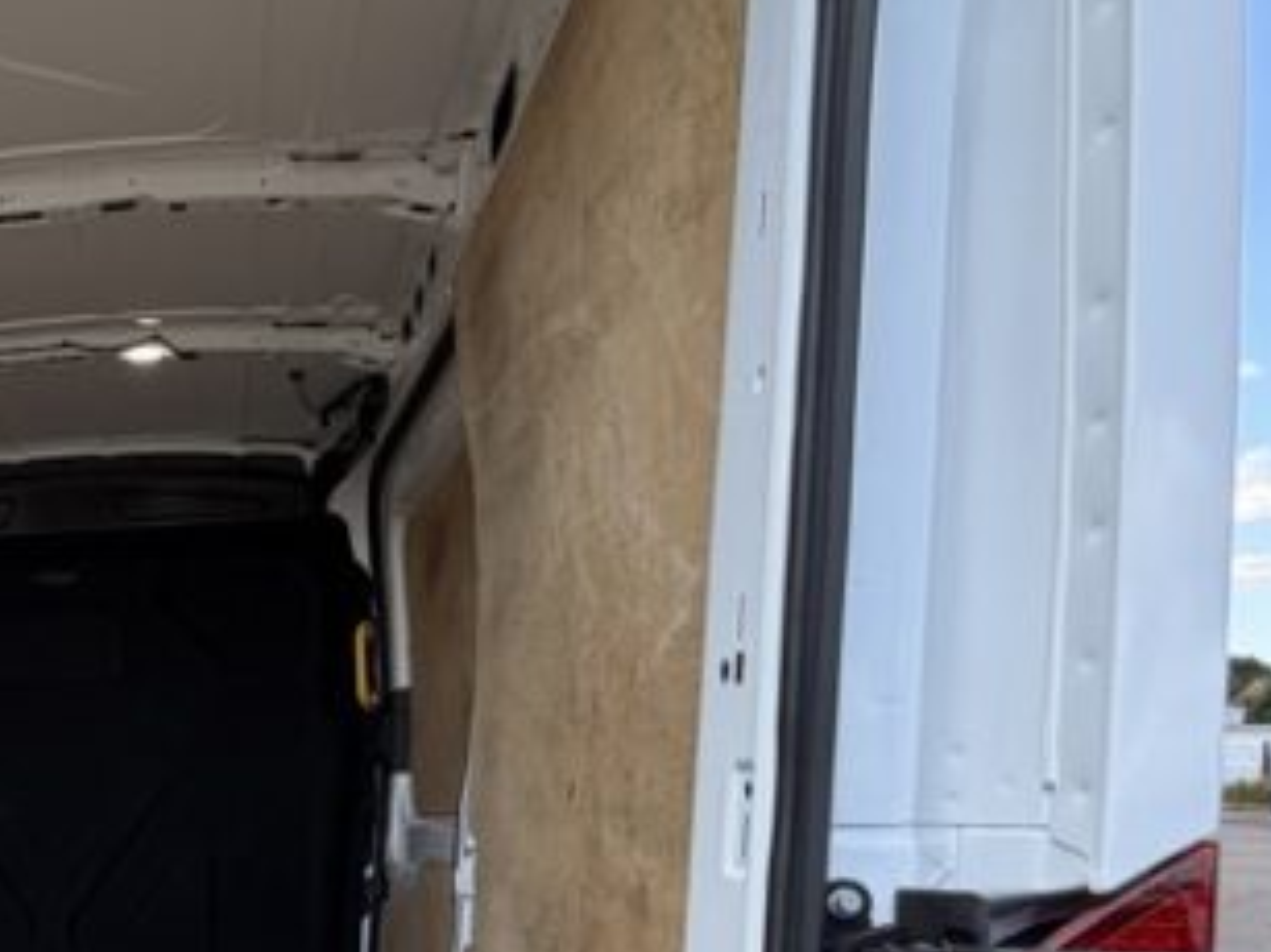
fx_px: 1285
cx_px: -137
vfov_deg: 37.0
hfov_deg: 41.5
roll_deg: +0.4
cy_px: 923
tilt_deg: -9.2
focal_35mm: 35
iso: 40
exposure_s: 1/255
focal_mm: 2.22
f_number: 2.2
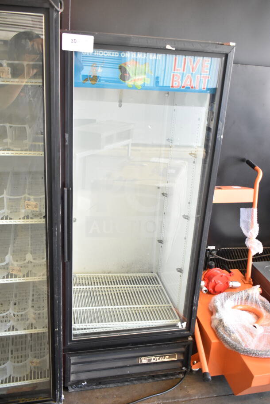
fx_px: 371
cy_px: 202
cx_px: 135
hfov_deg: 40.0
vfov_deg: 57.2
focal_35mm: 33
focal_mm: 22
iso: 1600
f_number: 3.8
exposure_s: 1/60
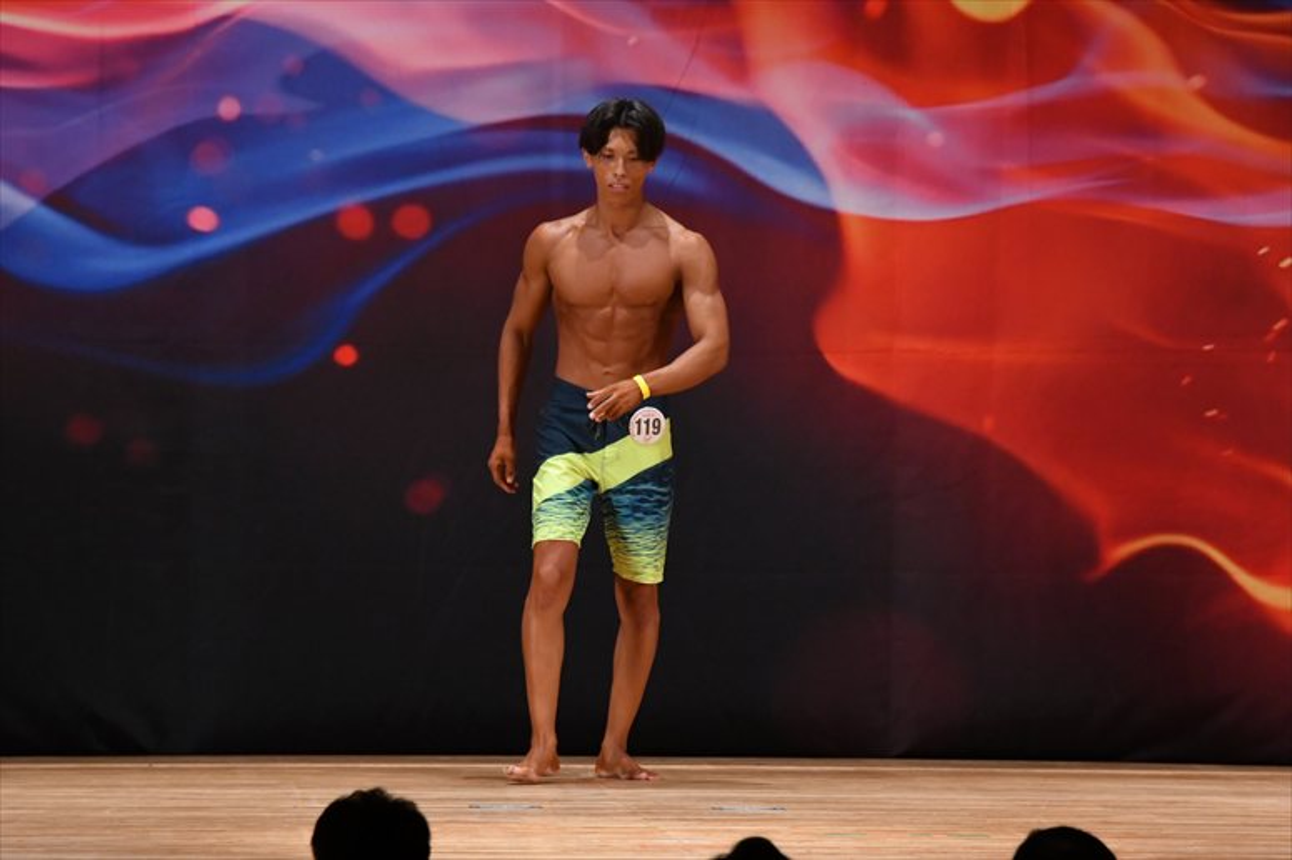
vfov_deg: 5.4
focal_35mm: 255
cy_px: 430
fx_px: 9147
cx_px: 646
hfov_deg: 8.1
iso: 3200
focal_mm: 170
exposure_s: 1/400
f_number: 5.6
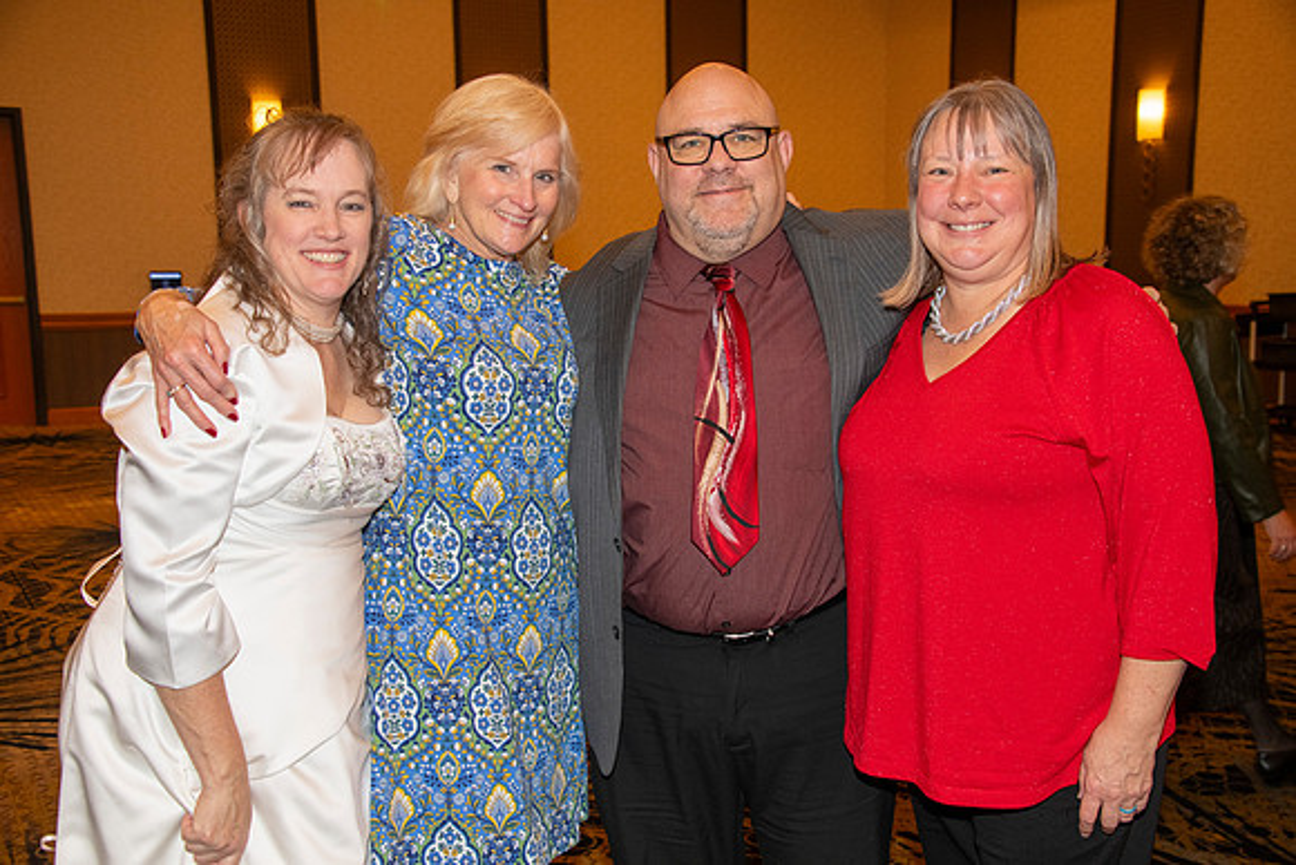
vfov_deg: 30.5
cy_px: 432
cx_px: 648
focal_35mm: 44
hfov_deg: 44.5
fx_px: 1584
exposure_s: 1/60
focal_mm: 44
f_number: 5.6
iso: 2000
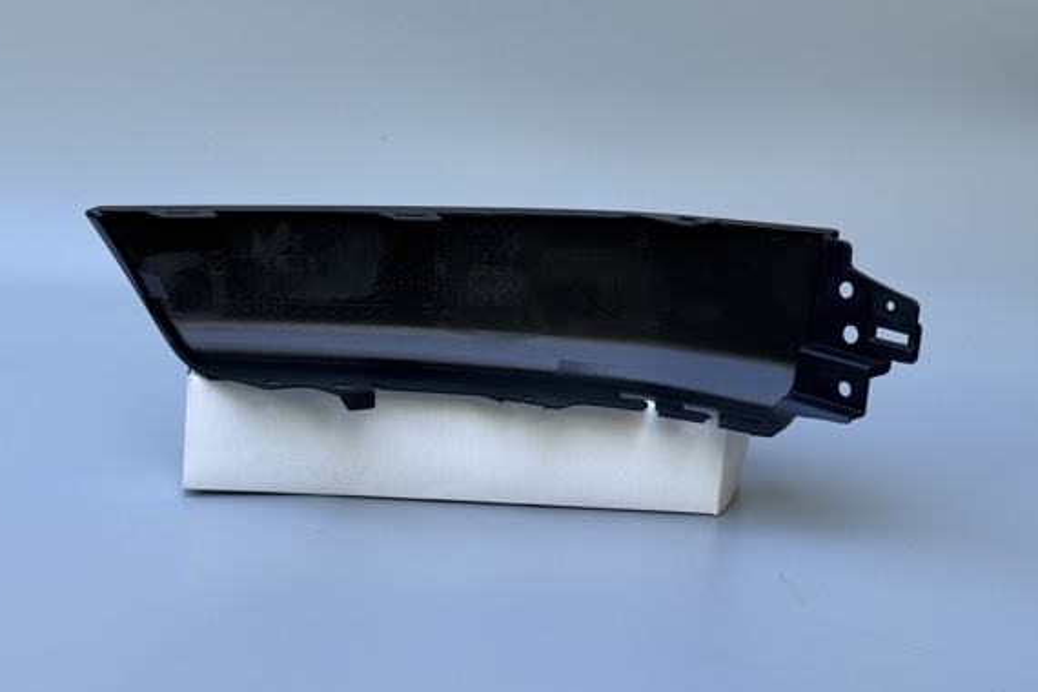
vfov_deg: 24.2
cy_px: 290
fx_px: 1615
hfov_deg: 35.6
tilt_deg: -12.1
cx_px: 466
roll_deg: -2.3
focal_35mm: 56
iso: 64
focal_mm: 6.76
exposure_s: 1/309
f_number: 1.78
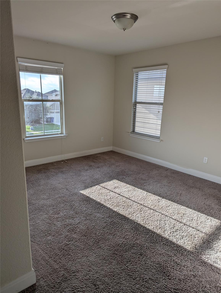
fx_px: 204
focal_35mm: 24
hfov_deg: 56.9
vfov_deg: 71.5
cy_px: 146
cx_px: 110
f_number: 1.85
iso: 33
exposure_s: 1/505
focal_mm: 6.81
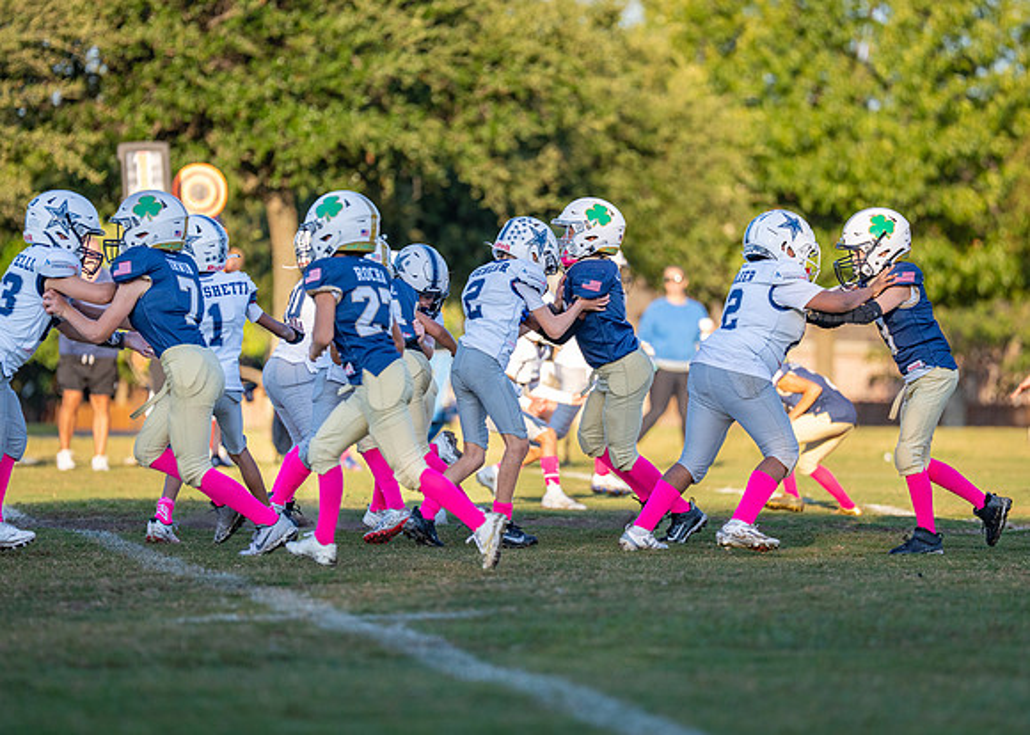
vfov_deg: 6.0
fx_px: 7009
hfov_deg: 8.4
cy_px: 339
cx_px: 553
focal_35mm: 240
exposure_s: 1/2500
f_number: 2.8
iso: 400
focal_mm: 200
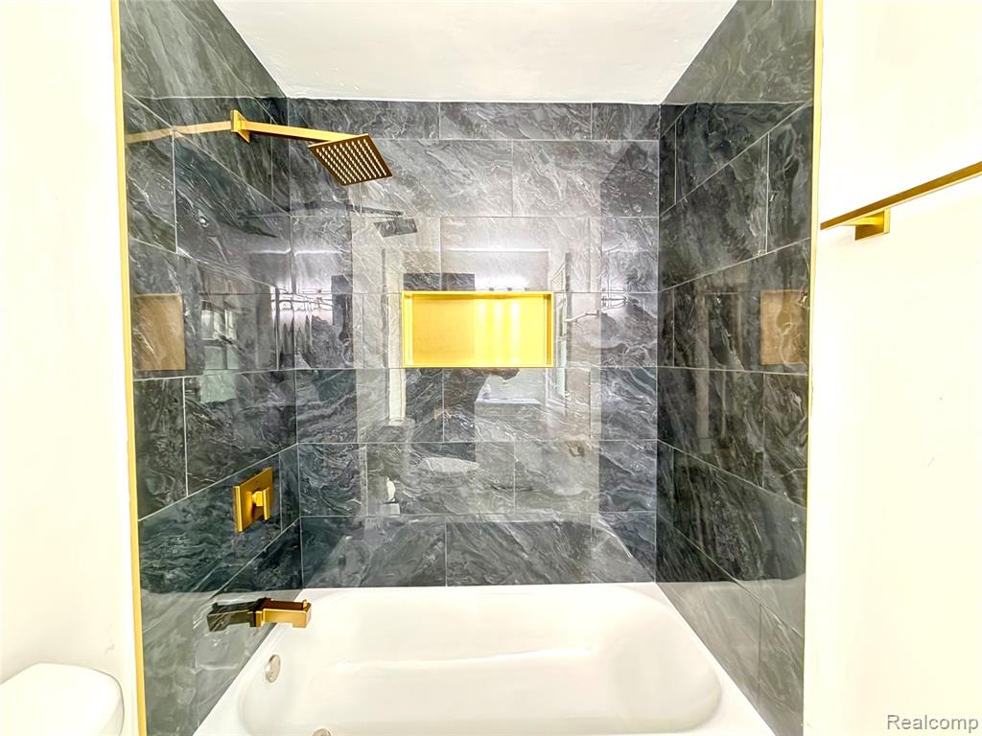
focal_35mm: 14
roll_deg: -0.1
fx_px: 397
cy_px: 368
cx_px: 491
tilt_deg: -4.6
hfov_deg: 102.1
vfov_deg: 85.7
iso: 500
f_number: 2.2
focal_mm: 2.22
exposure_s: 1/15
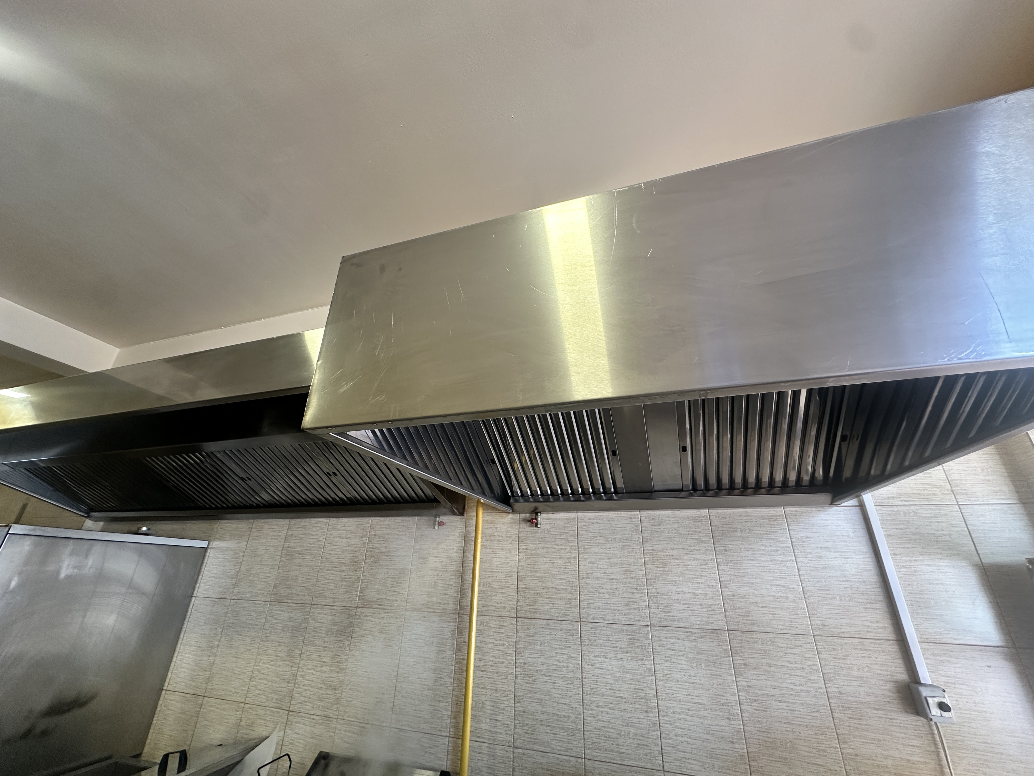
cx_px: 517
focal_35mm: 14
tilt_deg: +23.8
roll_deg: -1.1
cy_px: 388
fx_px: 418
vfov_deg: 85.7
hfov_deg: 102.1
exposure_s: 1/50
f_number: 2.2
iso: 160
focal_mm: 2.22
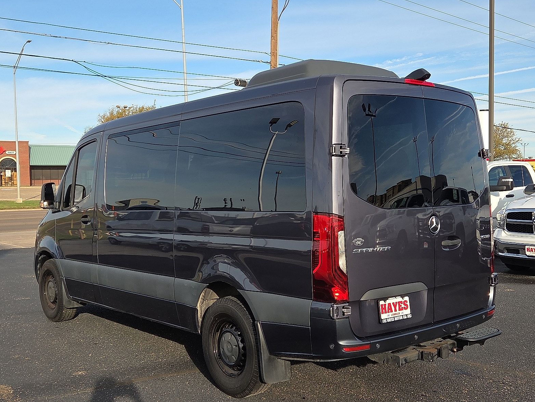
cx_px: 274
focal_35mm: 40
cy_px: 199
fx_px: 618
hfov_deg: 46.8
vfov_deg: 36.0
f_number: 1.8
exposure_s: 1/2500
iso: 76
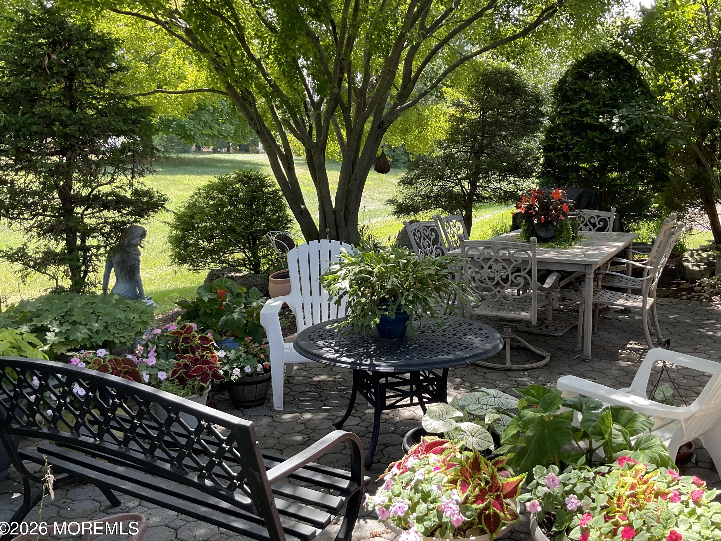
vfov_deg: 42.9
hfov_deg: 55.2
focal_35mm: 33
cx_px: 406
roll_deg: +0.5
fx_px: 687
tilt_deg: -7.8
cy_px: 249
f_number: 1.8
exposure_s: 1/120
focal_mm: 3
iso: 20
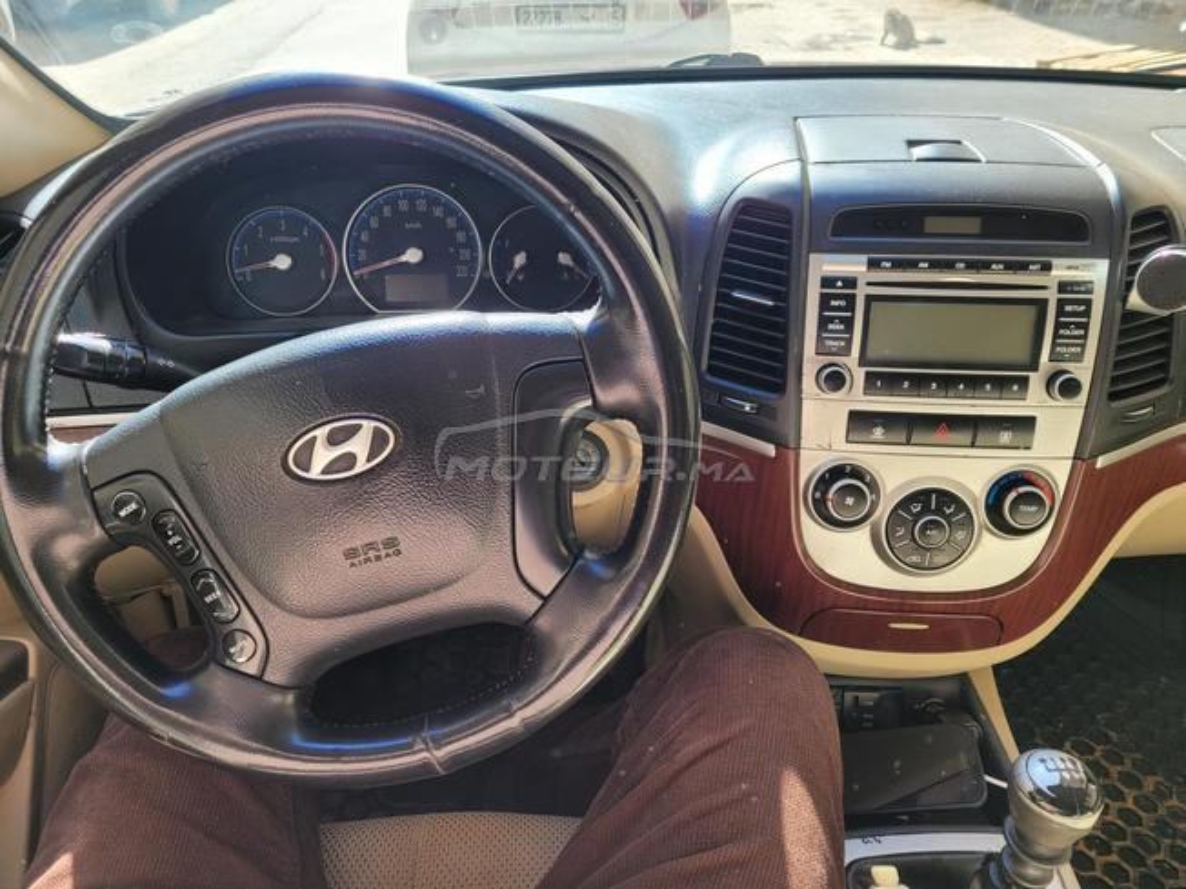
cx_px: 593
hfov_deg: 67.3
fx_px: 891
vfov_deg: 53.1
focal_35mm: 26
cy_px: 444
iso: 40
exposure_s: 1/185
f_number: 1.8
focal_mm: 5.4
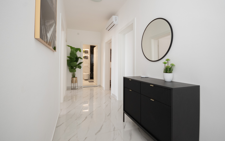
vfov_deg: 71.2
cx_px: 110
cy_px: 66
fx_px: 98
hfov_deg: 97.8
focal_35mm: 16
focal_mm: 10
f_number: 4
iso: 1000
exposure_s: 1/60
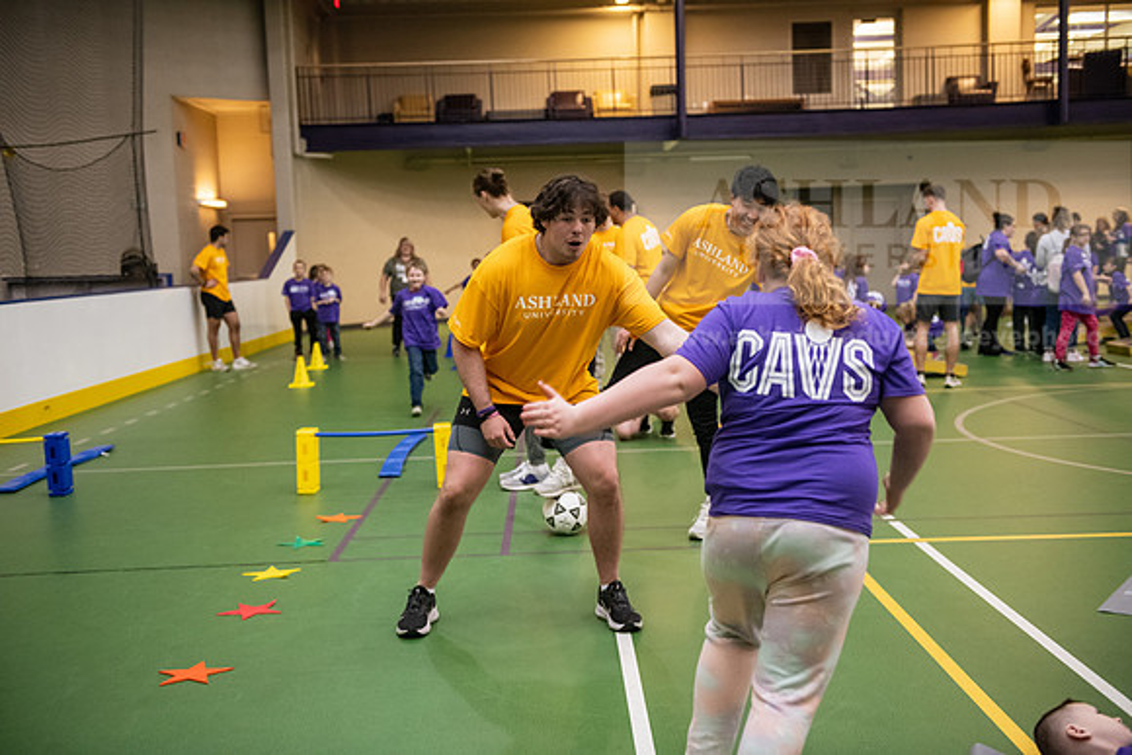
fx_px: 1510
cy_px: 378
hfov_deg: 41.1
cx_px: 566
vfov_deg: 28.1
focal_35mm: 48
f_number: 3.2
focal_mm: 48
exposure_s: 1/200
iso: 3200
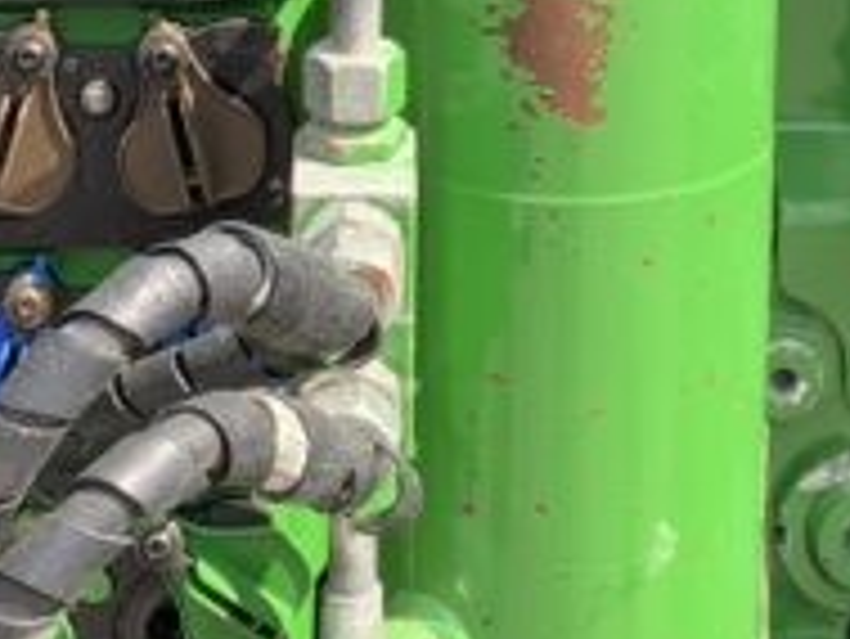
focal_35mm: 157
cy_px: -274
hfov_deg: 12.5
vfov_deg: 9.2
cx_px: 679
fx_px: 3858
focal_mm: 3
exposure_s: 1/397
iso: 16
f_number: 1.8
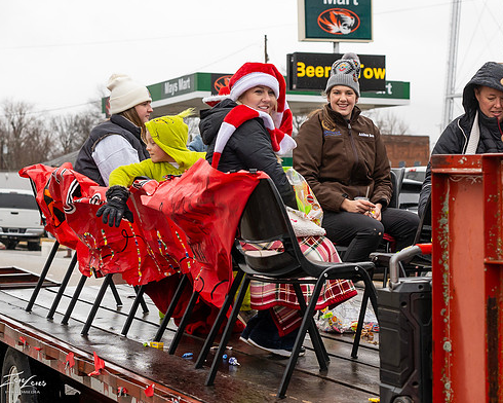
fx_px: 1399
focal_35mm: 94
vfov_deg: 16.4
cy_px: 185
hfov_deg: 20.3
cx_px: 343
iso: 200
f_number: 2.8
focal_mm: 35
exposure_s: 1/640
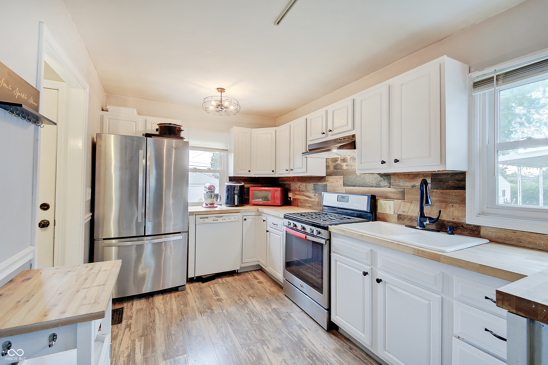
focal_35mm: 15
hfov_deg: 100.4
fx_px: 228
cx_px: 274
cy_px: 182
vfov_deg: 77.2
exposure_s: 1/2
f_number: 9
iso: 100
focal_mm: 10
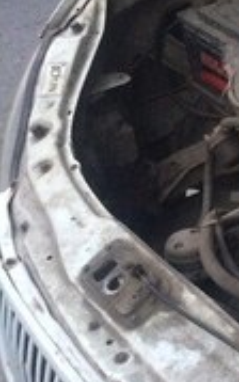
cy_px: 216
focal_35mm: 85
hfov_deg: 14.1
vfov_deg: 24.3
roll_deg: +3.0
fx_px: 885
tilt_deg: -37.7
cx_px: 395
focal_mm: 4.15
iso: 320
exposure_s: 1/20
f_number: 2.2
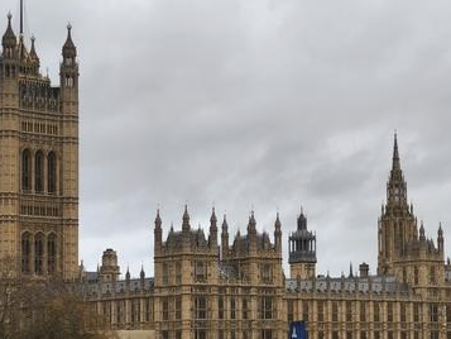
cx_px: 368
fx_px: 1342
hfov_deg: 18.9
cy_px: 205
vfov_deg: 14.4
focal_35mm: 103
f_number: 1.65
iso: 50
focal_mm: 6.14
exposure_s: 1/100
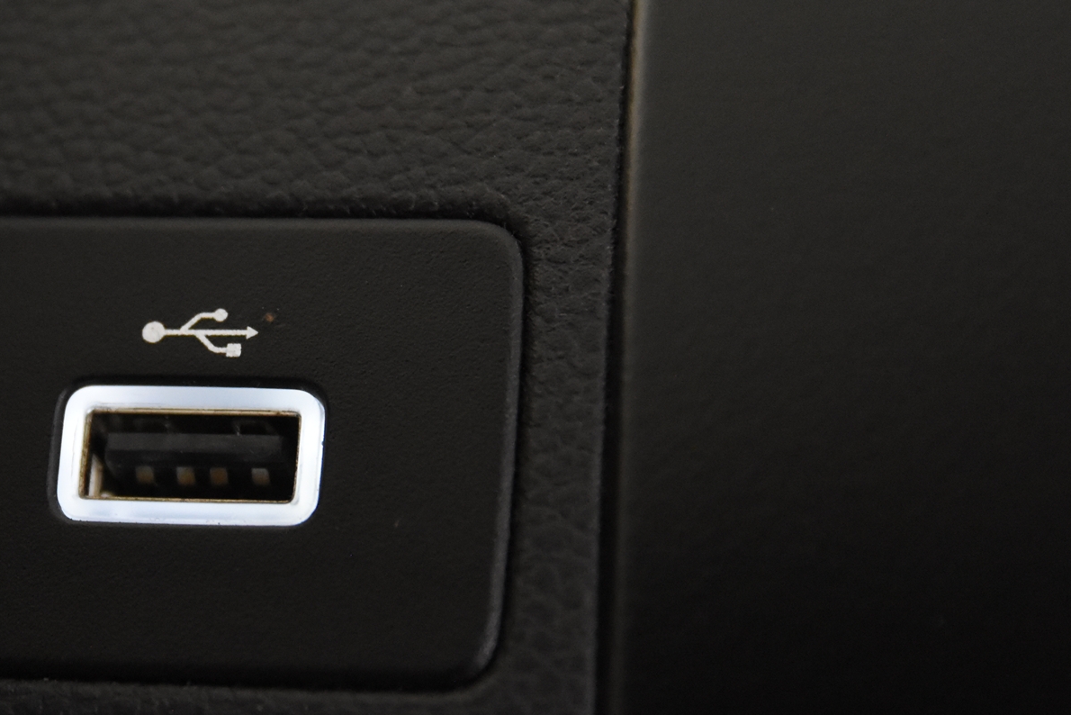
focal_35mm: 150
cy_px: 360
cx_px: 212
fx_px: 4463
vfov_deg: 9.2
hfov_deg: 13.6
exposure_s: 1/100
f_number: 4
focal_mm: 62
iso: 4500
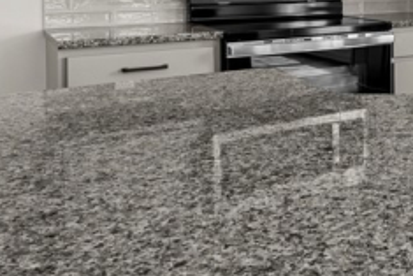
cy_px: -28
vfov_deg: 24.7
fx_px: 585
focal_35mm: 51
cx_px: 567
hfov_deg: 29.4
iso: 400
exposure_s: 1/5
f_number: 11
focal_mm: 16
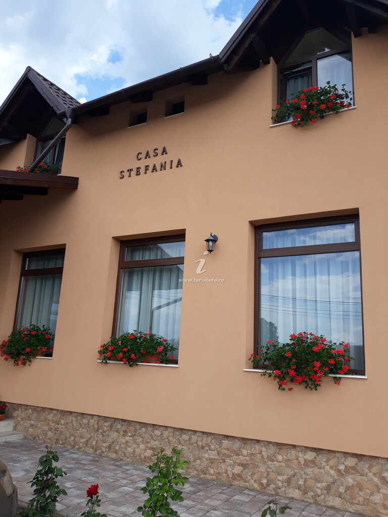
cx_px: 194
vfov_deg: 65.3
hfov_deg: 51.4
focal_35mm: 27
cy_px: 258
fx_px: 404
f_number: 1.7
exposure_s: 1/722
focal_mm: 3.71
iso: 40
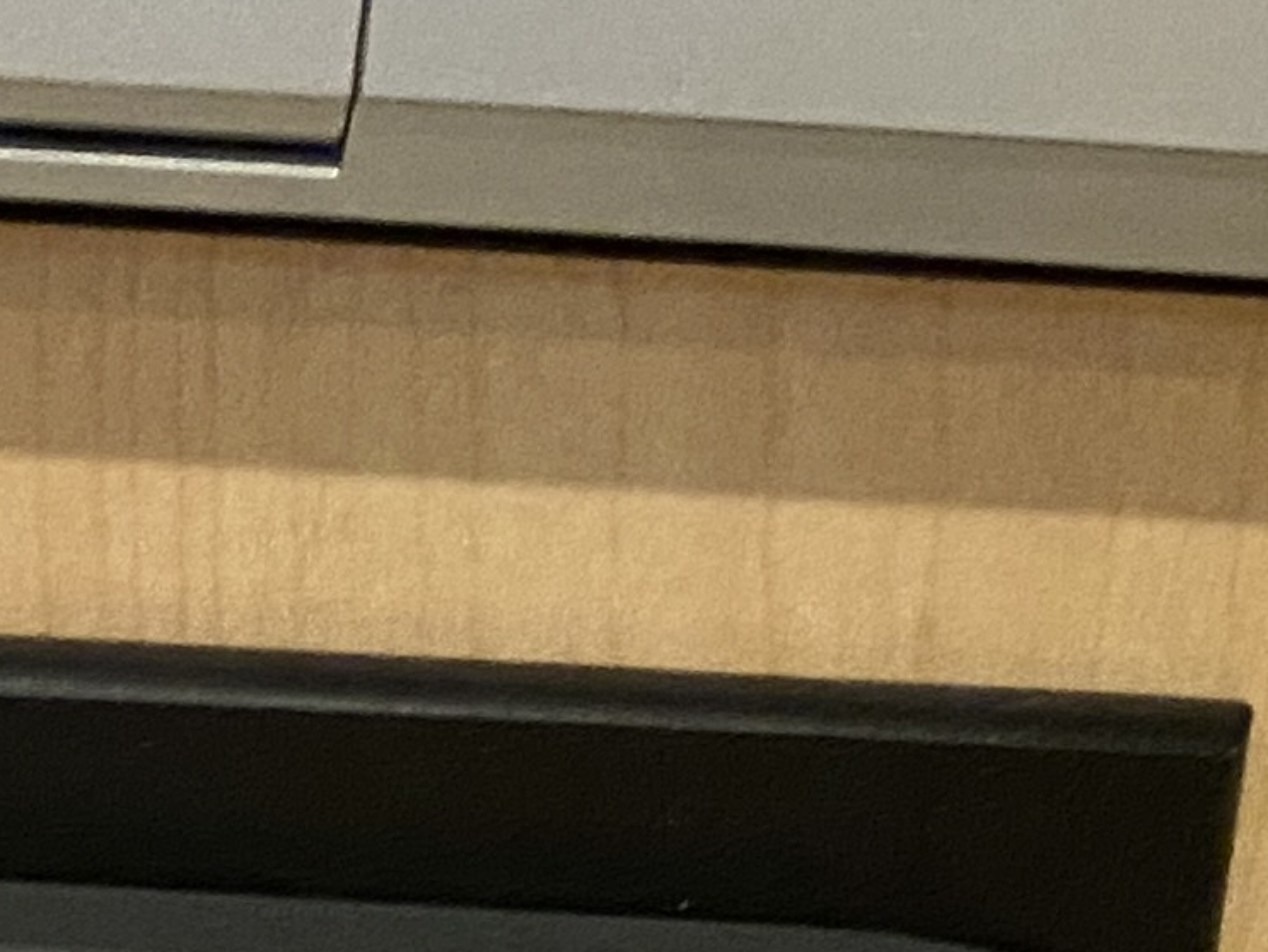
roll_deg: -5.2
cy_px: 676
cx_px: -759
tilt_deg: -18.6
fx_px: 5167
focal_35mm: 141
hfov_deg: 13.1
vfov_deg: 10.5
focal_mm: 4.25
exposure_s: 1/30
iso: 800
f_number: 1.8
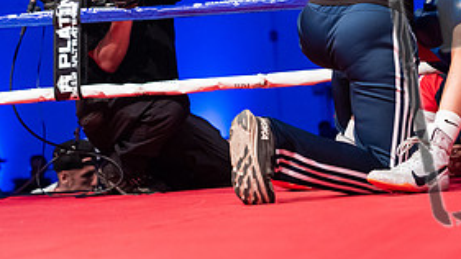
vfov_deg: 11.0
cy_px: -50
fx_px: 1320
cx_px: 381
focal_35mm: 108
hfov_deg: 19.6
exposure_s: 1/1000
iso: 3200
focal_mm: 50
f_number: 2.5
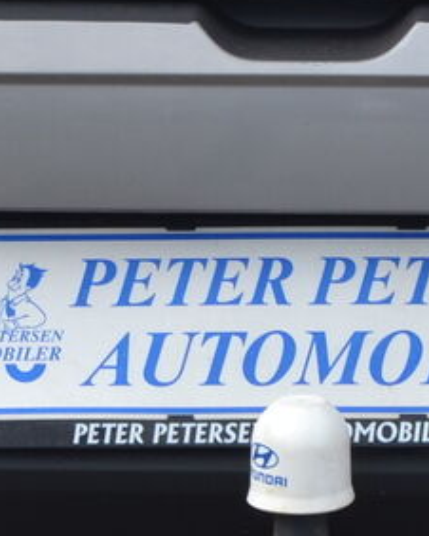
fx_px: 5771
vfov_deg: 5.3
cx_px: 294
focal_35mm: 364
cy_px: -209
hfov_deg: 4.3
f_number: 7.1
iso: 100
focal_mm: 38
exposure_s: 1/200
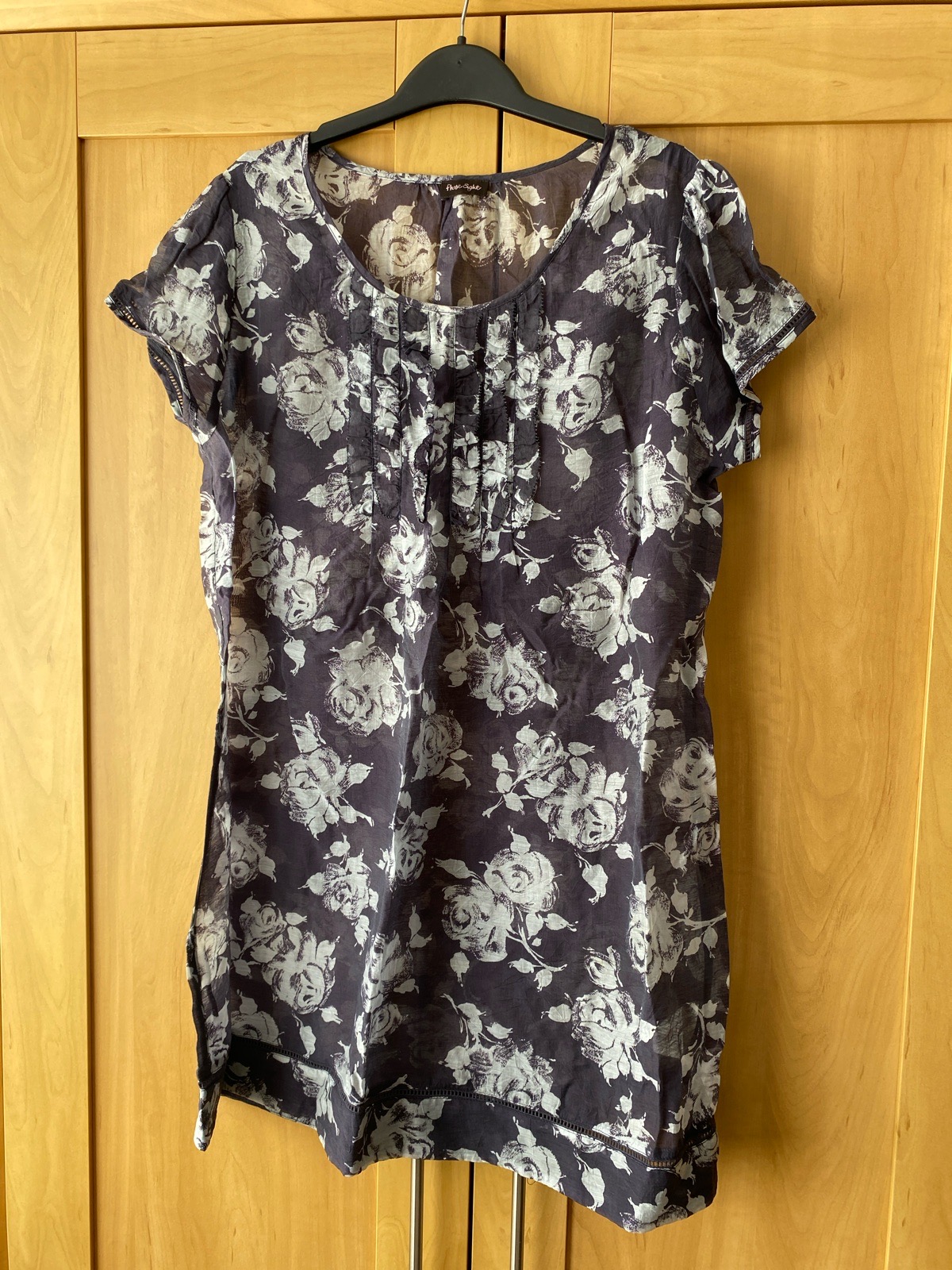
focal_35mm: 26
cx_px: 476
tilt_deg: -5.6
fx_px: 953
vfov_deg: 67.3
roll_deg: -0.1
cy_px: 635
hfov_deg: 53.1
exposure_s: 1/122
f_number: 1.8
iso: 50
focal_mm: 4.25
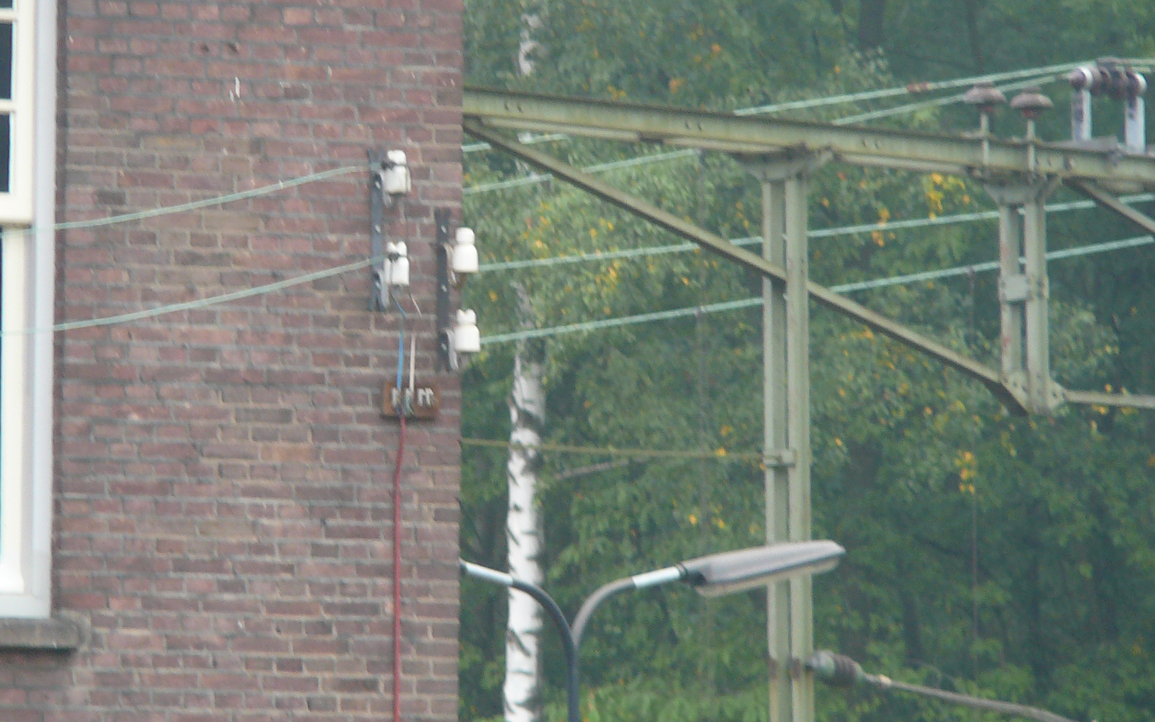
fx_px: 14859
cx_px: 480
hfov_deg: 4.5
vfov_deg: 2.8
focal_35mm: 472
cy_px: 277
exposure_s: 1/40
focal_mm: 52
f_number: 4.2
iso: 100
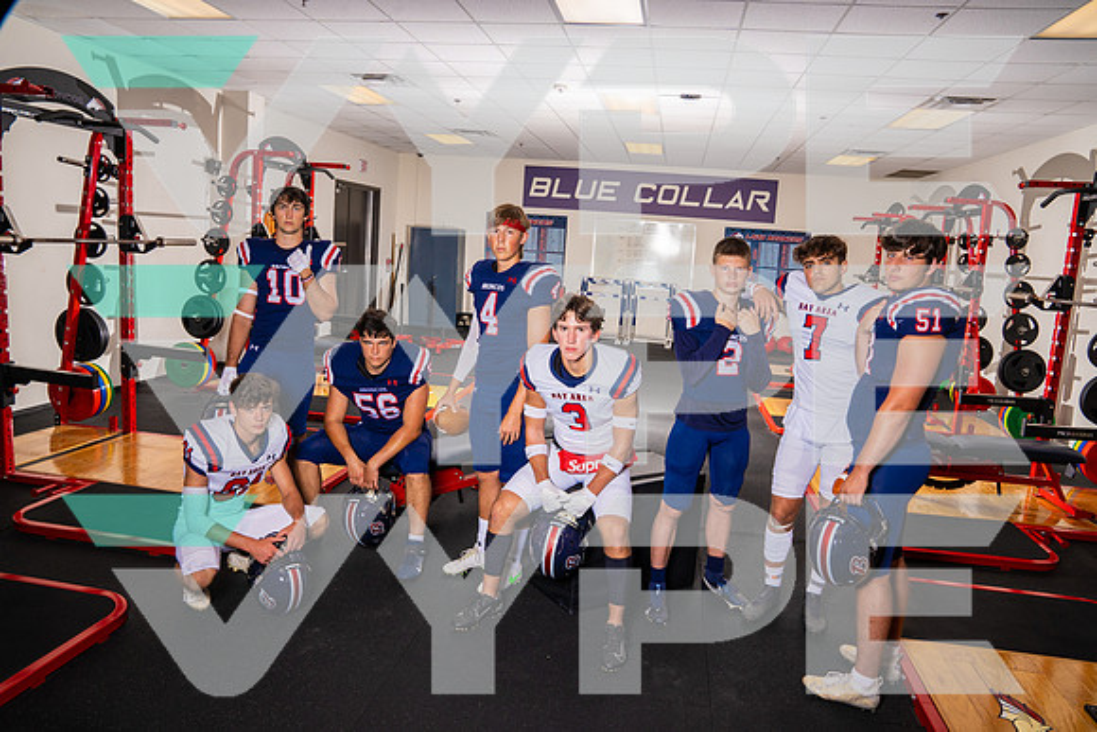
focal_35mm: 26
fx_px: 792
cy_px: 366
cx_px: 548
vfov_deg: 49.6
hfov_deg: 69.4
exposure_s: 1/200
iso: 320
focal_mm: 26
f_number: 10
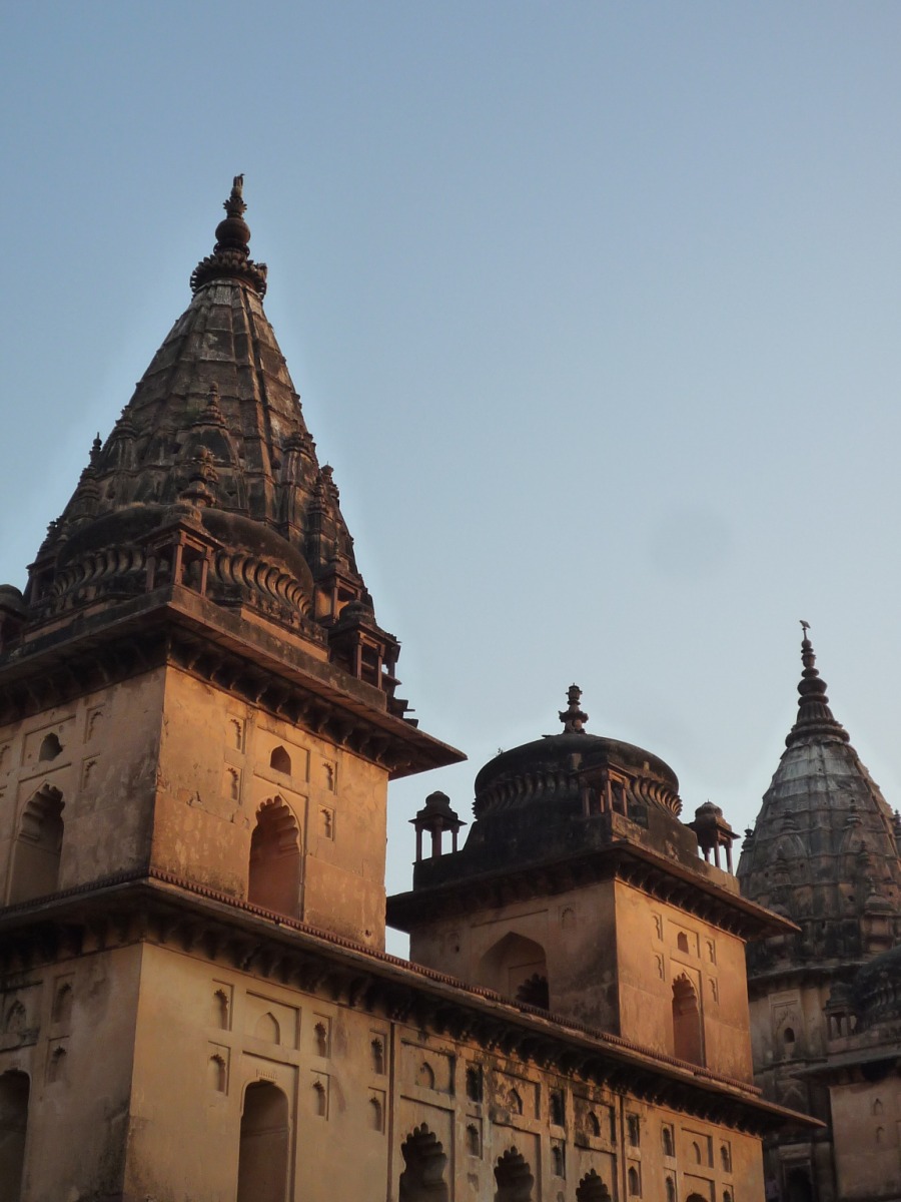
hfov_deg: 27.5
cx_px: 450
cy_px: 601
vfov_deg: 36.2
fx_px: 1839
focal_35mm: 53
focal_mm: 7.8
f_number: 4.3
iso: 160
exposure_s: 1/320
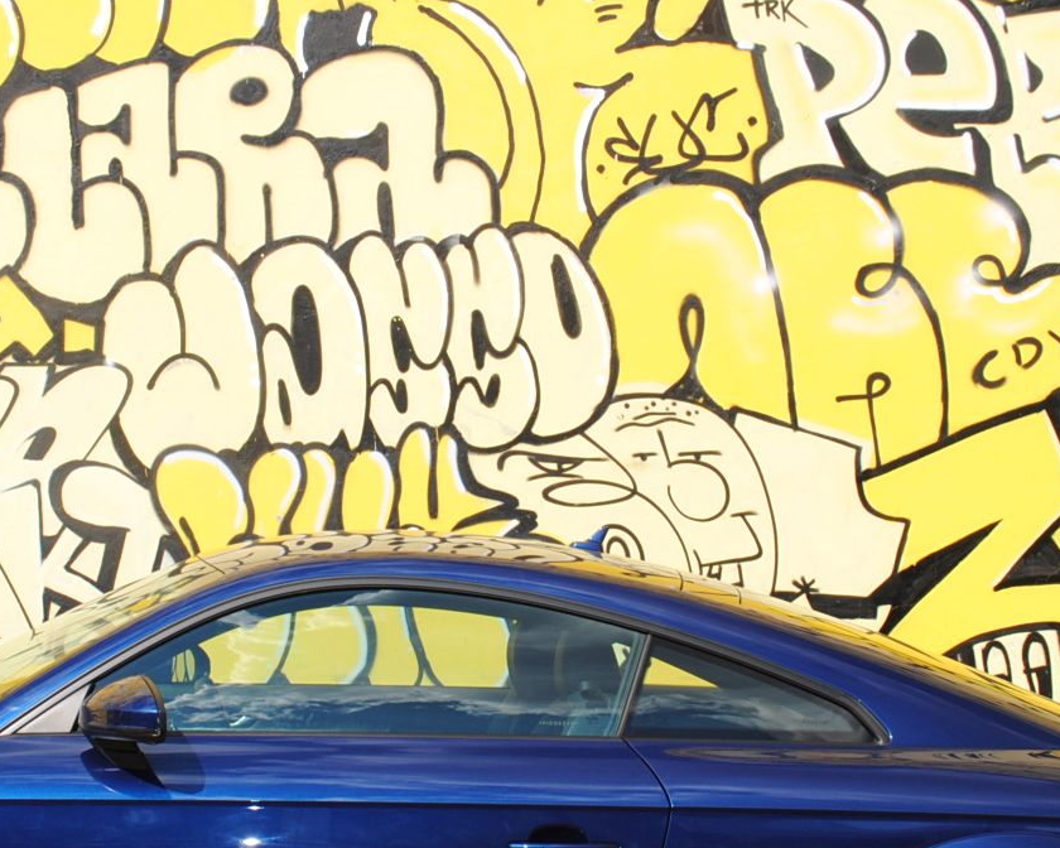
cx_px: 357
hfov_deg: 24.3
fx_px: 2447
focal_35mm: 78
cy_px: 504
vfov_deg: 19.6
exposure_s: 1/200
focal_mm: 24
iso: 100
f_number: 10
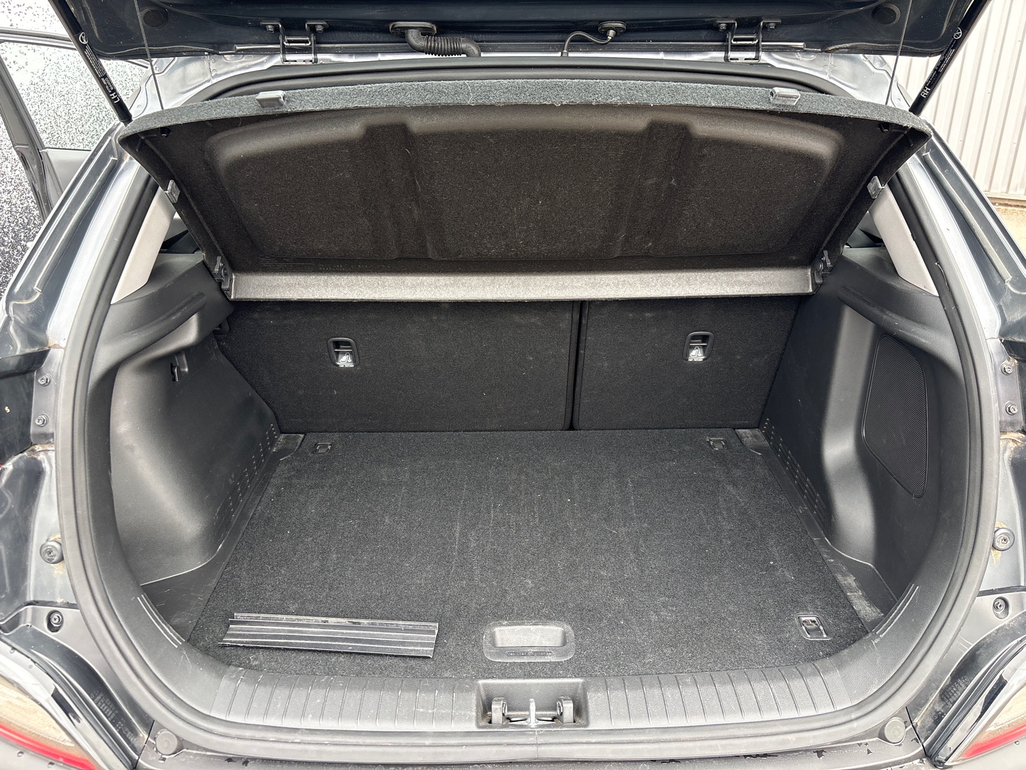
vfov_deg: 53.1
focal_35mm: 26
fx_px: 771
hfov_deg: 67.3
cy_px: 385
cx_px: 513
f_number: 1.6
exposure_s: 1/242
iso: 125
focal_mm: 5.96
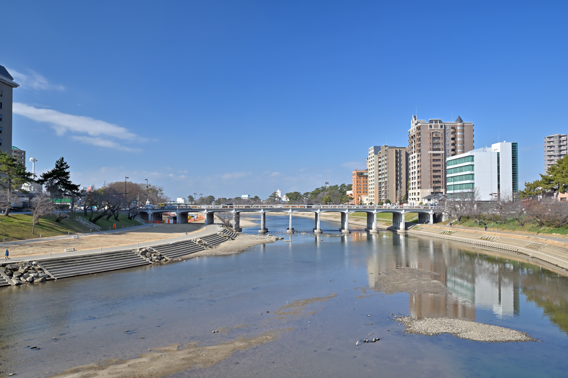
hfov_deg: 58.7
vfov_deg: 41.1
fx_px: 505
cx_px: 284
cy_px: 189
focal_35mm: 32
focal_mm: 32
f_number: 16
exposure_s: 1/160
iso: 800
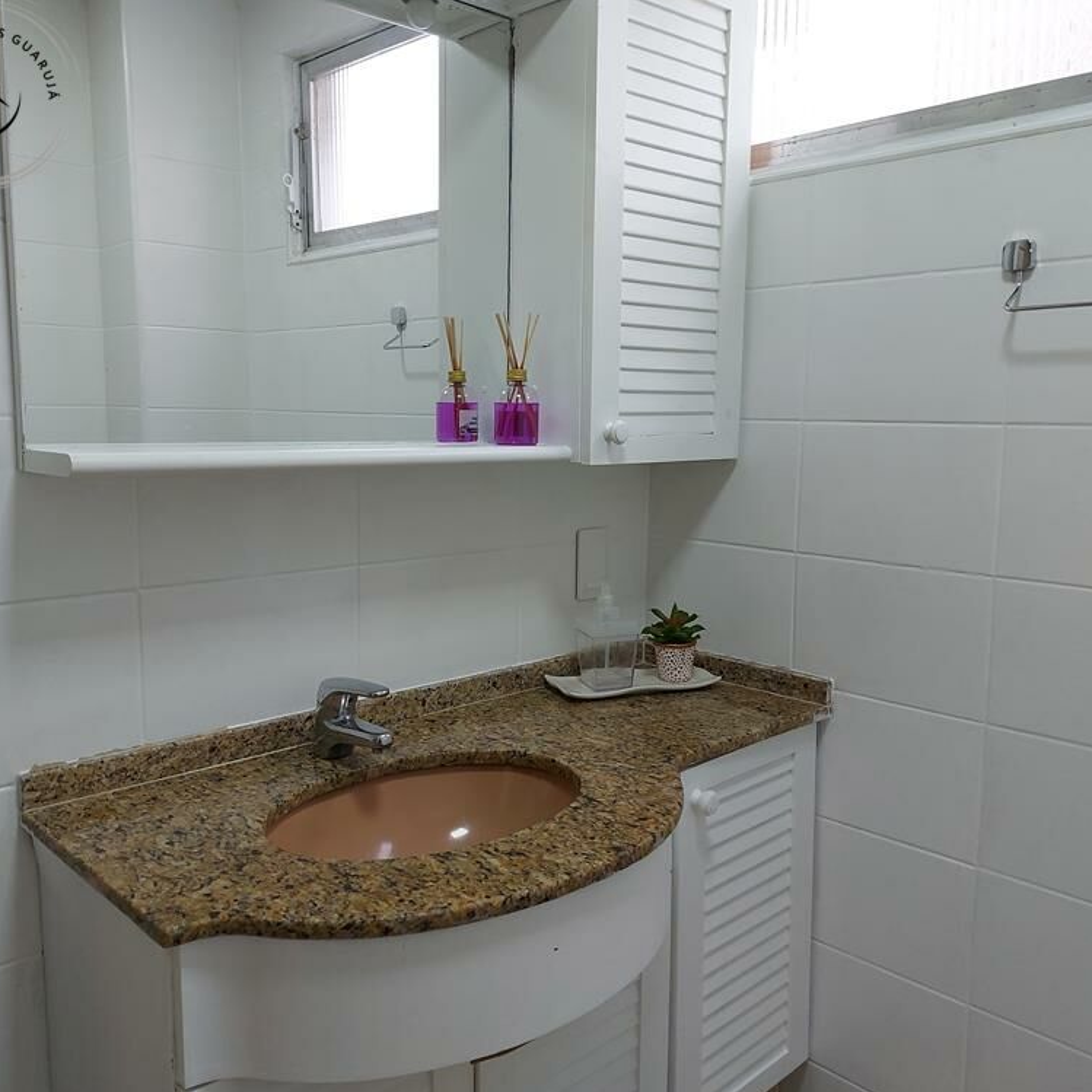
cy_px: 548
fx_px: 1035
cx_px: 523
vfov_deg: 55.6
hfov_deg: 55.6
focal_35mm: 29
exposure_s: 1/60
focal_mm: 5.23
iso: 80
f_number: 1.8
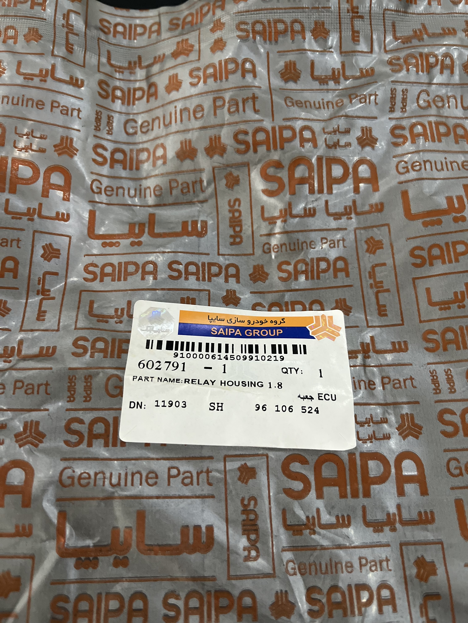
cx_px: 234
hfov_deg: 53.1
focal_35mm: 26
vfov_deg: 67.3
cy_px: 312
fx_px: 469
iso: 500
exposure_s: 1/50
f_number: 1.6
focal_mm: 5.1
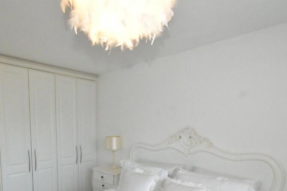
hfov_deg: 75.4
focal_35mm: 23
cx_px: 116
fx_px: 183
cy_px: 144
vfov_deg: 52.5
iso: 12800
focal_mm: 10
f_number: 20
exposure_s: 1/200
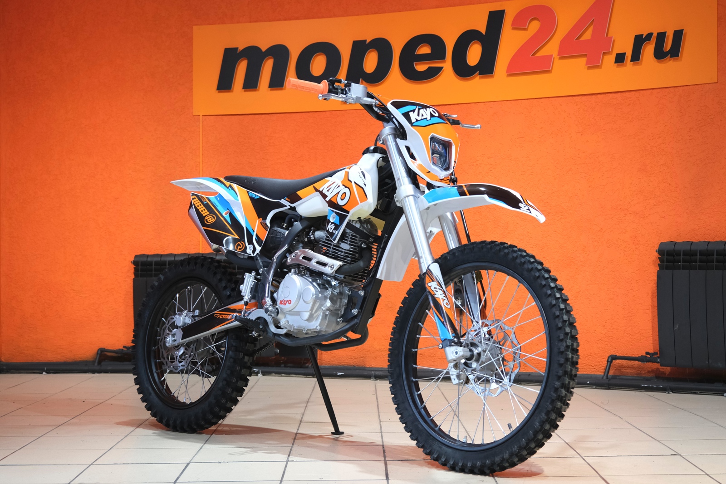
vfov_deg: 24.2
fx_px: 1129
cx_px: 363
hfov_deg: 35.6
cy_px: 242
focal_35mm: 56
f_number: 4
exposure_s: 1/100
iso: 1600
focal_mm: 37.6
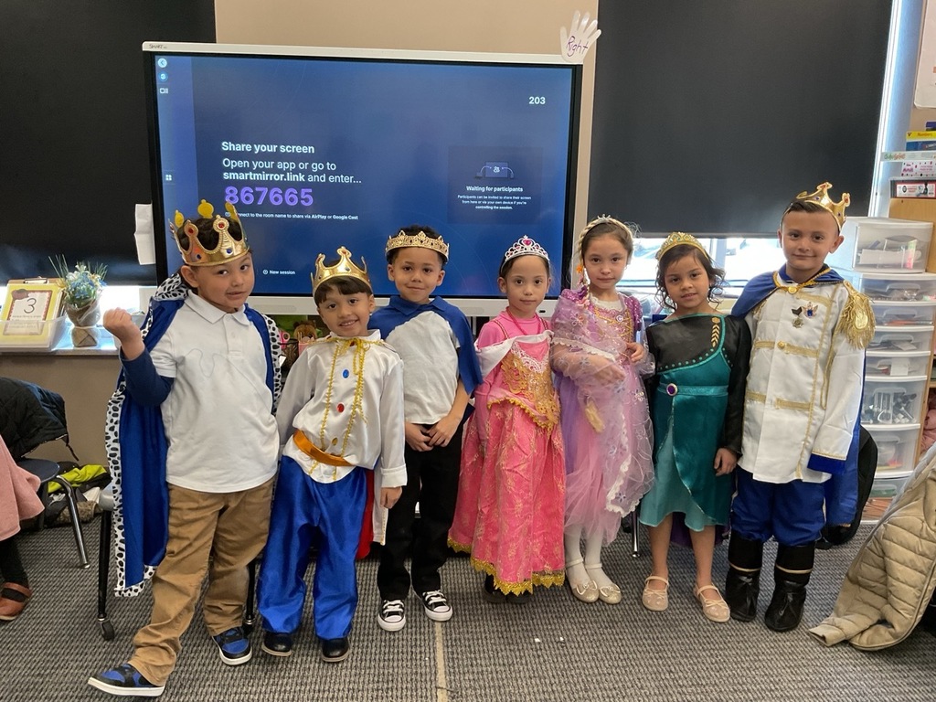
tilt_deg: -11.7
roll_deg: -0.3
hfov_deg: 61.7
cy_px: 351
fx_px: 784
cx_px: 468
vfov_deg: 48.2
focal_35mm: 29
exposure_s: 1/60
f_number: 1.8
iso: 125
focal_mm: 3
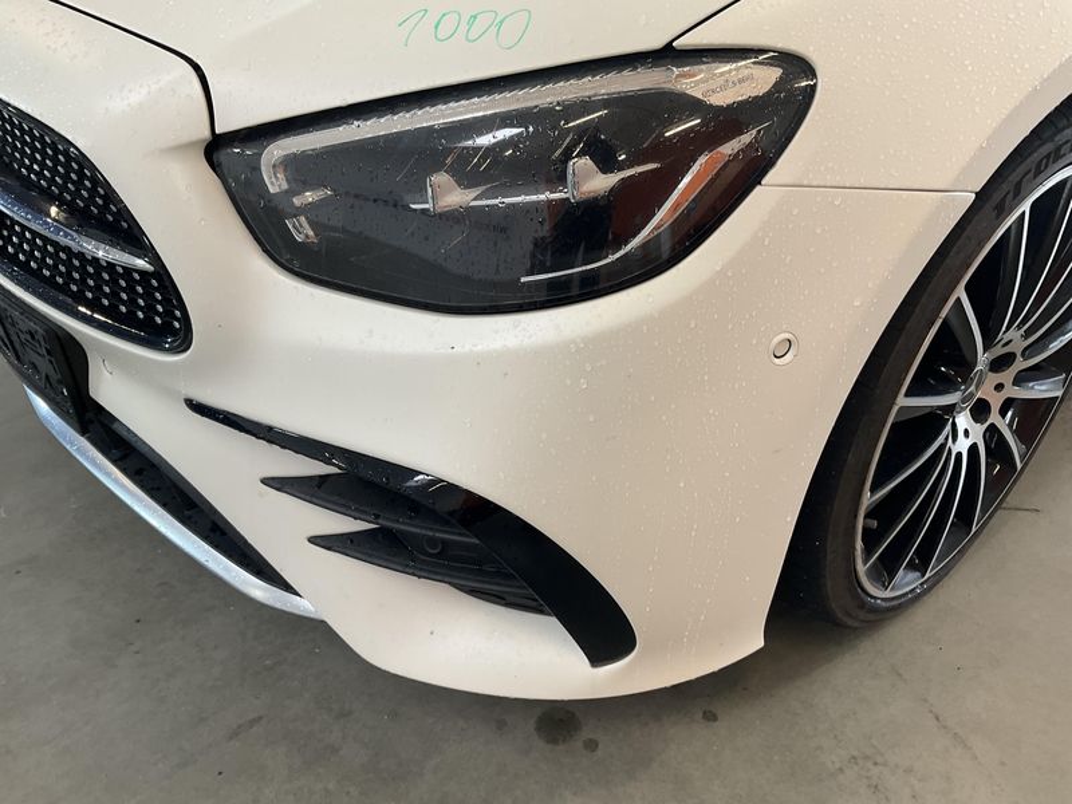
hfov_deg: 61.7
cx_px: 536
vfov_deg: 48.2
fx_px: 898
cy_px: 402
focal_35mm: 29
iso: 40
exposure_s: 1/50
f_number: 1.8
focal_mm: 3
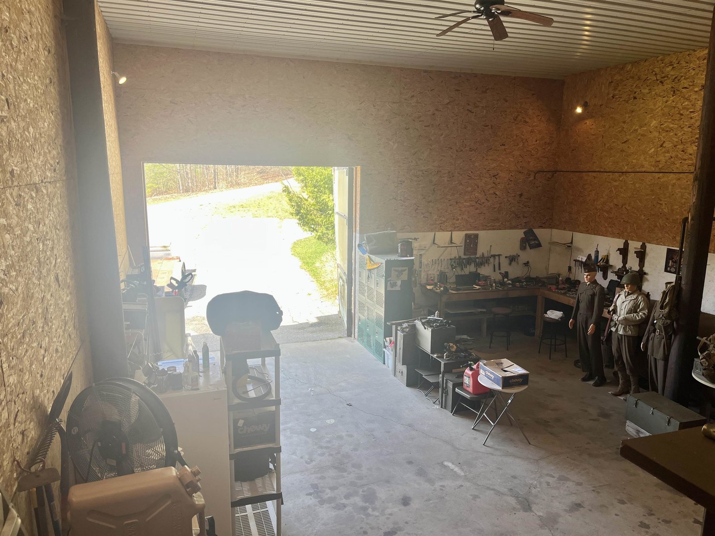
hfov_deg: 67.3
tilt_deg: -9.9
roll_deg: -0.5
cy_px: 268
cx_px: 358
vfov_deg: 53.1
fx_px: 537
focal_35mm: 26
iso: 40
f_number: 1.6
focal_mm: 5.1
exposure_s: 1/120
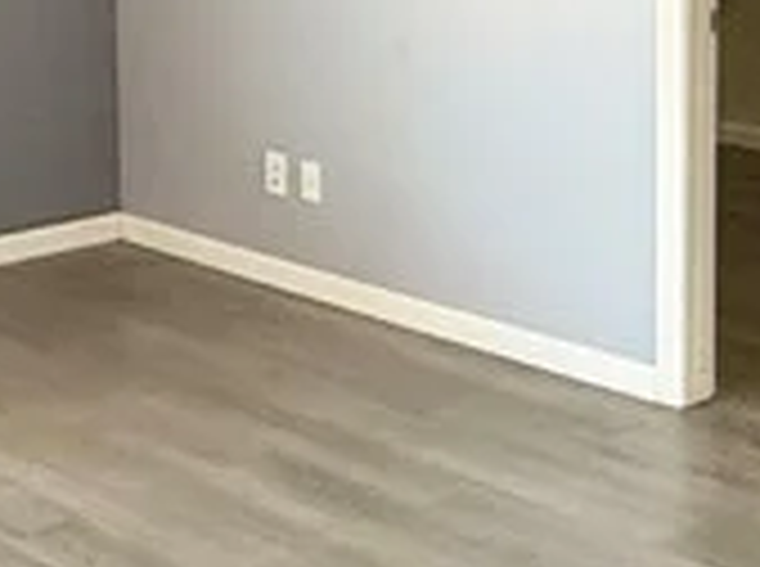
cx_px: -45
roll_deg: +1.2
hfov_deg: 22.0
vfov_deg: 16.6
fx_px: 1862
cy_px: -94
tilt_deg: -3.8
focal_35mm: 85
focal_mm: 2.22
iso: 250
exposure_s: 1/99
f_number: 2.2
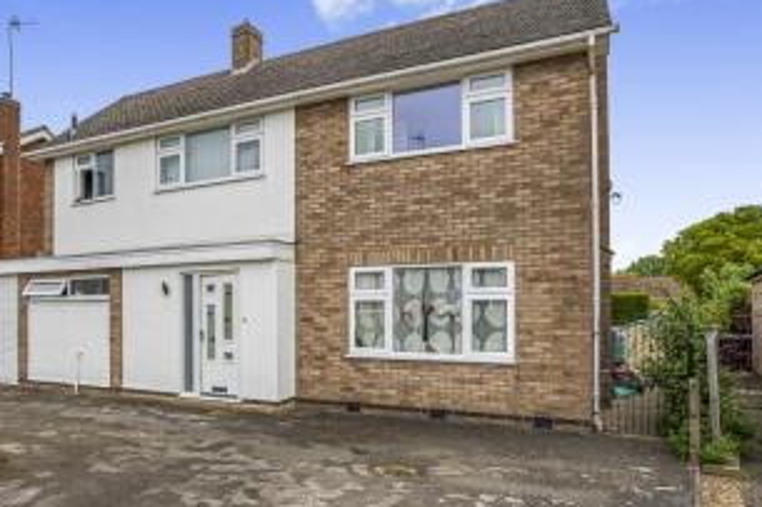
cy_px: 311
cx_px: 275
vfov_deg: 50.8
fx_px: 529
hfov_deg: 70.1
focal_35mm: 25
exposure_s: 1/320
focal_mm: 16
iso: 100
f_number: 14
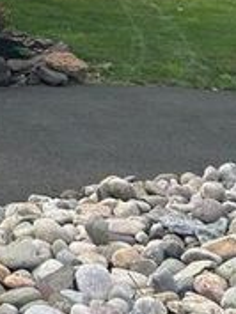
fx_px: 890
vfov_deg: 17.3
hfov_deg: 13.4
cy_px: -201
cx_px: -206
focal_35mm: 98
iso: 50
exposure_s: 1/4831
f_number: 1.5
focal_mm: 5.7
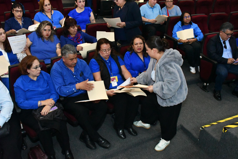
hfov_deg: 55.8
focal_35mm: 34
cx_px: 119
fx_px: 225
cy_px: 80
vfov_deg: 38.9
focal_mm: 23
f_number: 9
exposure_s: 1/100
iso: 18000
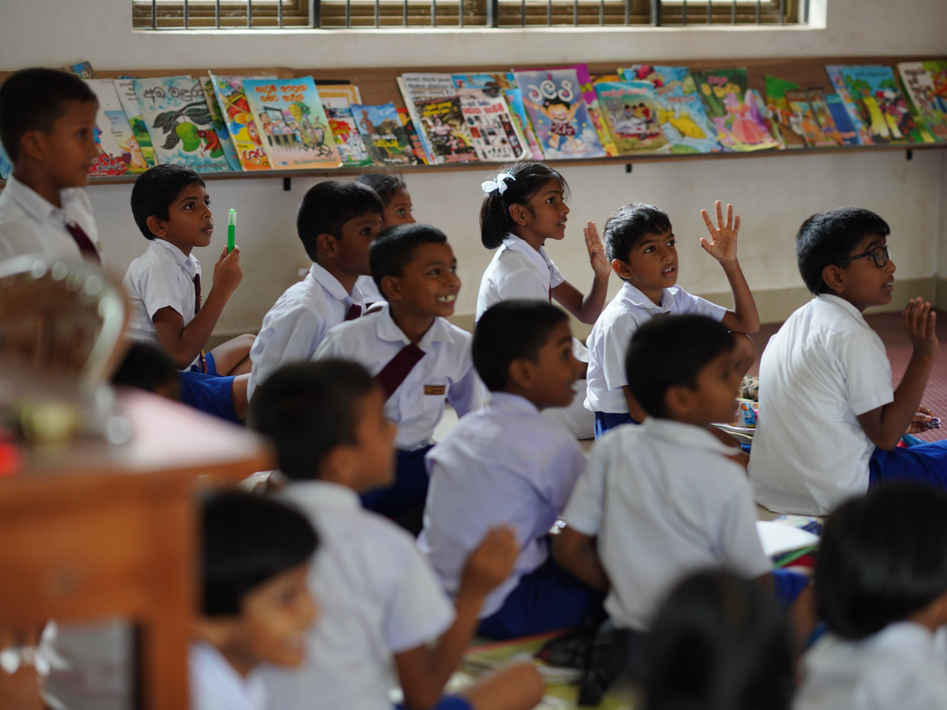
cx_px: 478
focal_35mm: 92
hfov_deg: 21.3
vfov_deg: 16.1
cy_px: 355
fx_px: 2517
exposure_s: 1/200
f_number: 2
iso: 800
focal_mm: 85
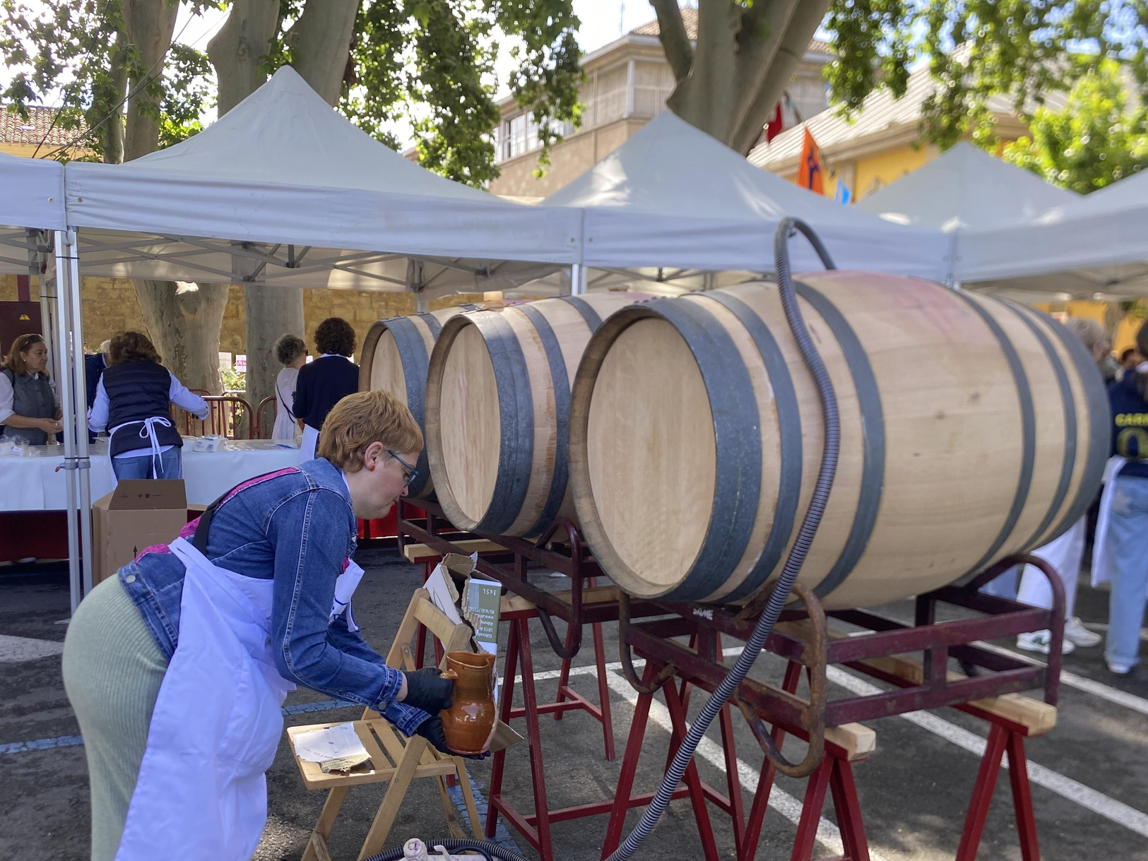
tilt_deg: -10.0
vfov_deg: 43.9
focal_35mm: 32
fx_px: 1061
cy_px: 517
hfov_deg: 56.6
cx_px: 500
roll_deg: +0.0
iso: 32
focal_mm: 4.25
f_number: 1.8
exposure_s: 1/309
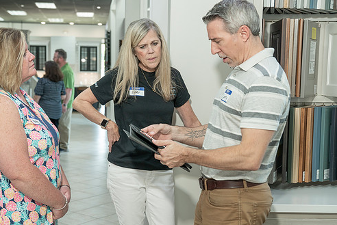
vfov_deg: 24.2
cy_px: 118
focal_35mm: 56
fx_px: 525
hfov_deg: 35.4
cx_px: 125
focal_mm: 43
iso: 800
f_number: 4
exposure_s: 1/100
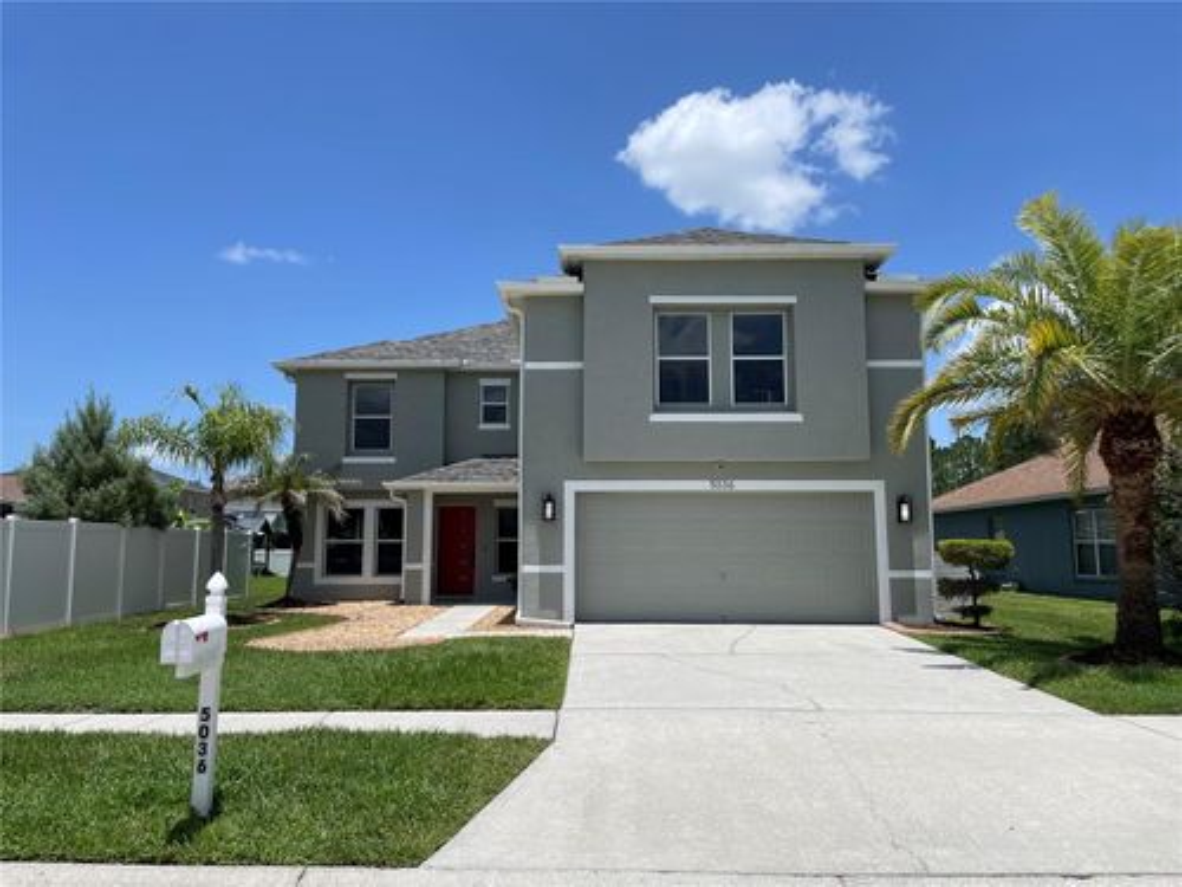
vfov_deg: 53.1
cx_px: 591
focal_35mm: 26
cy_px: 444
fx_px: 888
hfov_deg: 67.3
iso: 32
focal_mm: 4.2
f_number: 1.6
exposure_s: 1/5291
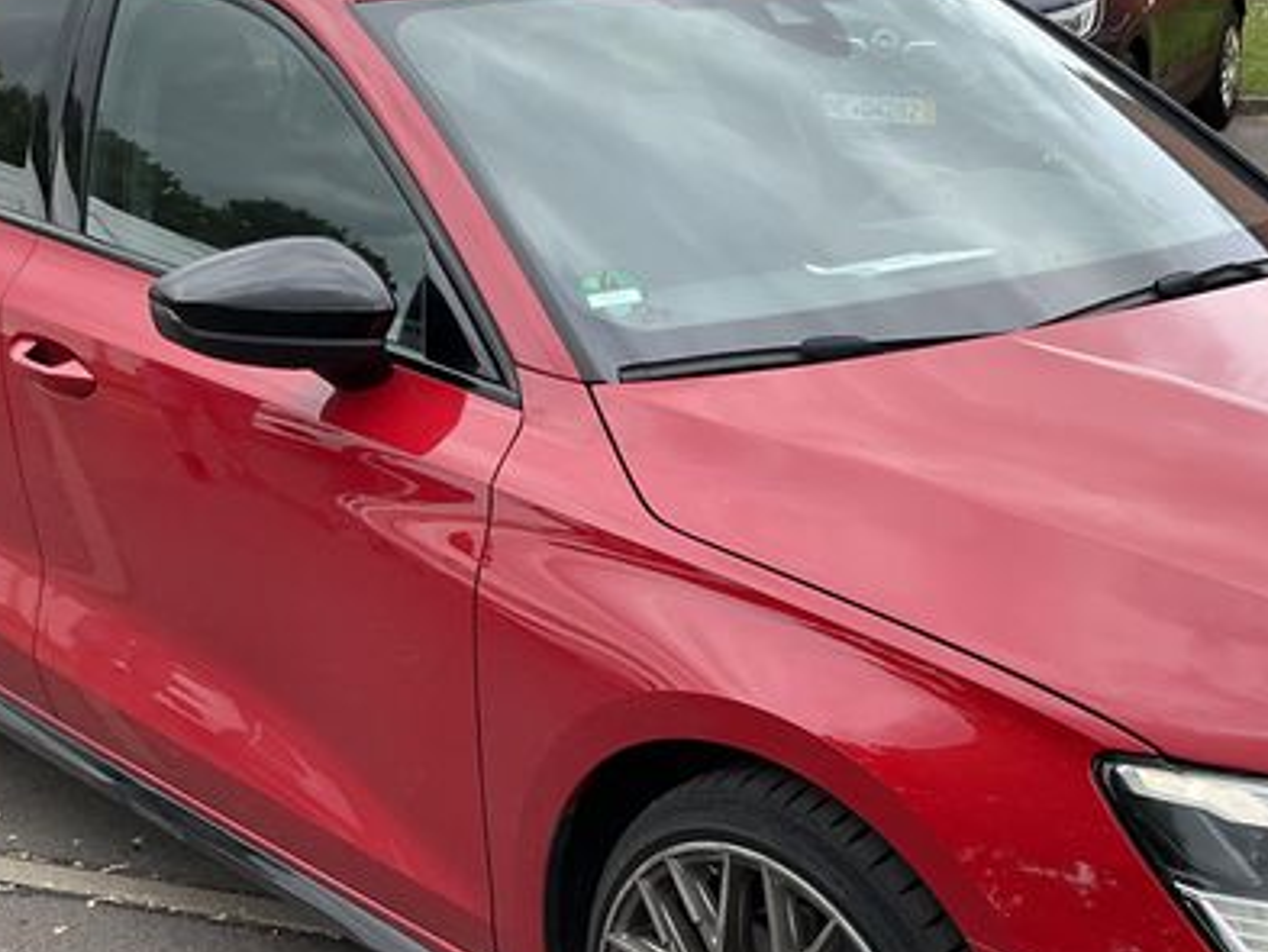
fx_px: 2162
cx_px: 781
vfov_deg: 24.5
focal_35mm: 59
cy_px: 723
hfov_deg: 32.6
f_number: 1.8
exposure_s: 1/457
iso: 25
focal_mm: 3
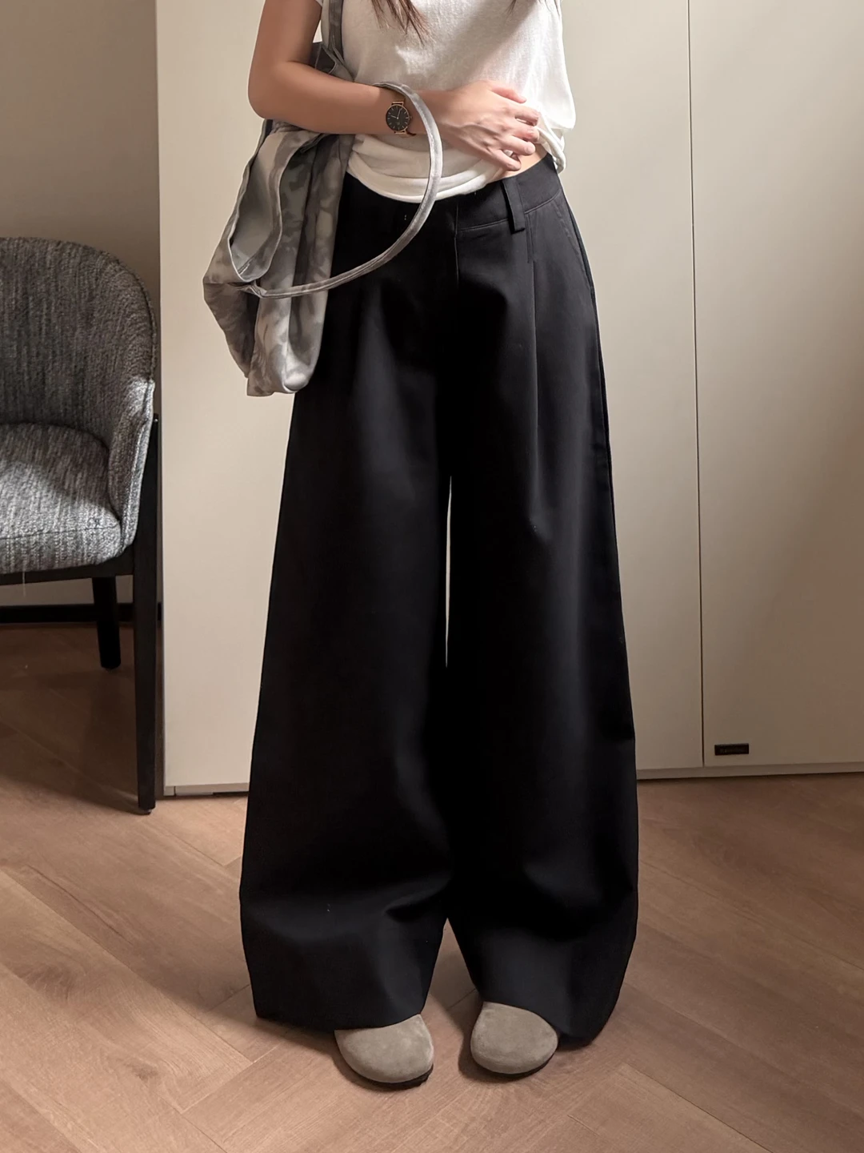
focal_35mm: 24
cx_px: 432
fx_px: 799
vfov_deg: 71.6
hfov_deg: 56.8
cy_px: 576
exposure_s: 1/96
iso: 200
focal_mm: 6.76
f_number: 1.78
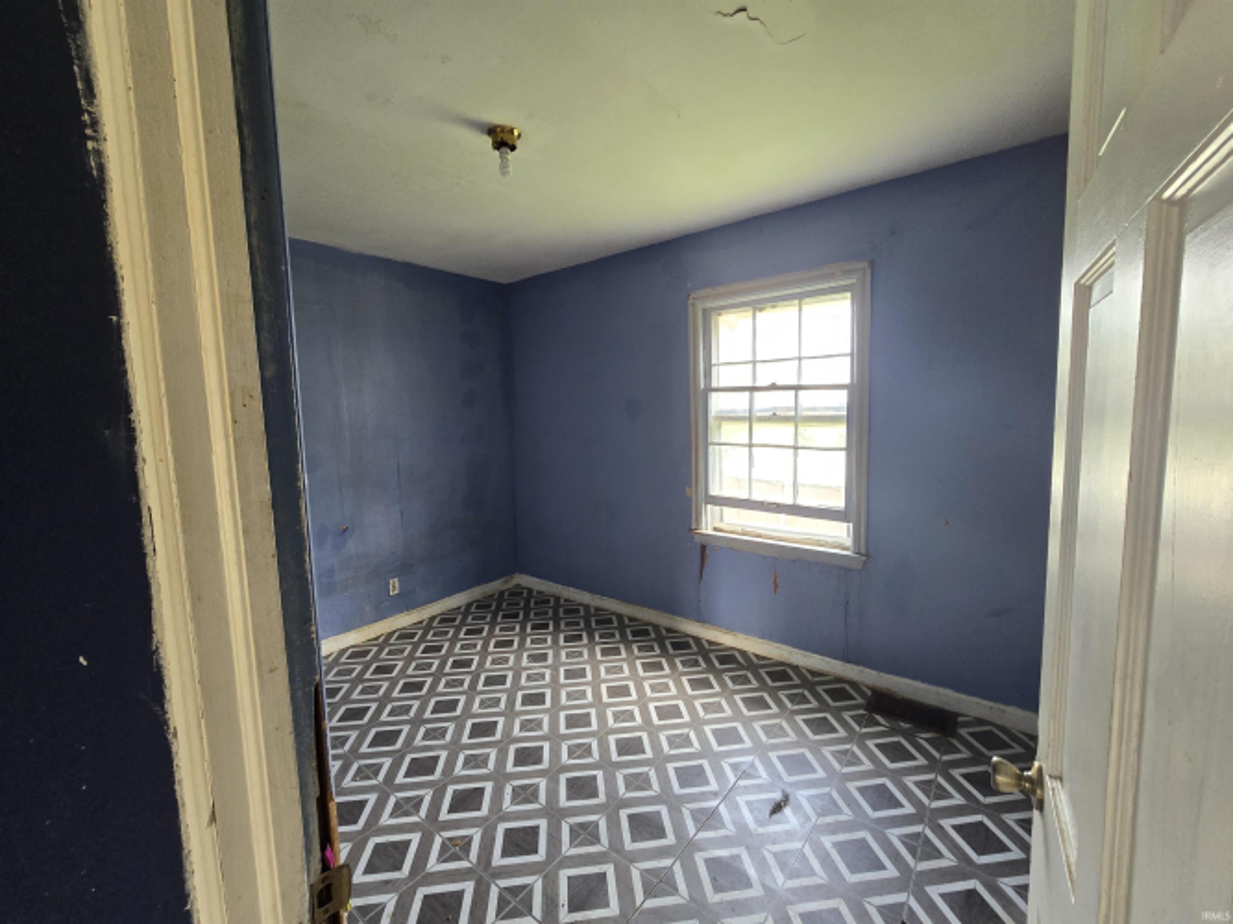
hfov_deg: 106.2
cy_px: 462
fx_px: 463
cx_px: 616
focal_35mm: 13
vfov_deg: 89.9
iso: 250
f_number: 2.2
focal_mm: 2.2
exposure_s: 1/100
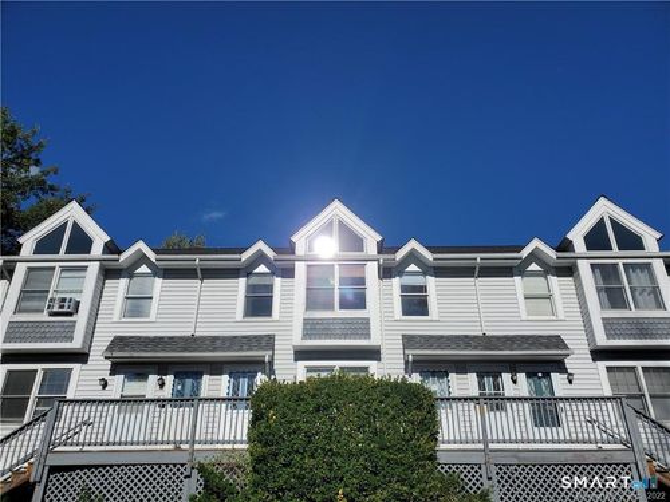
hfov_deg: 67.3
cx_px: 335
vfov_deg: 53.1
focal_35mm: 26
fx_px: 503
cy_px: 251
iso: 50
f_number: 2.4
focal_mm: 4.3
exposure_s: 1/4087
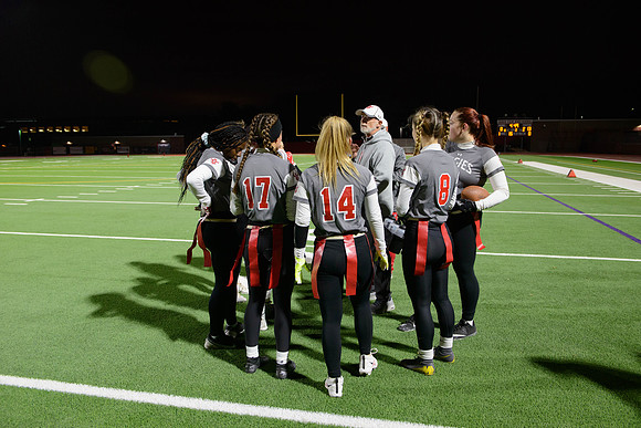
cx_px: 320
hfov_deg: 60.3
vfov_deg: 42.3
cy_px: 214
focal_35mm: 31
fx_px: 552
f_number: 3.5
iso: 1800
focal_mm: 31
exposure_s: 1/100
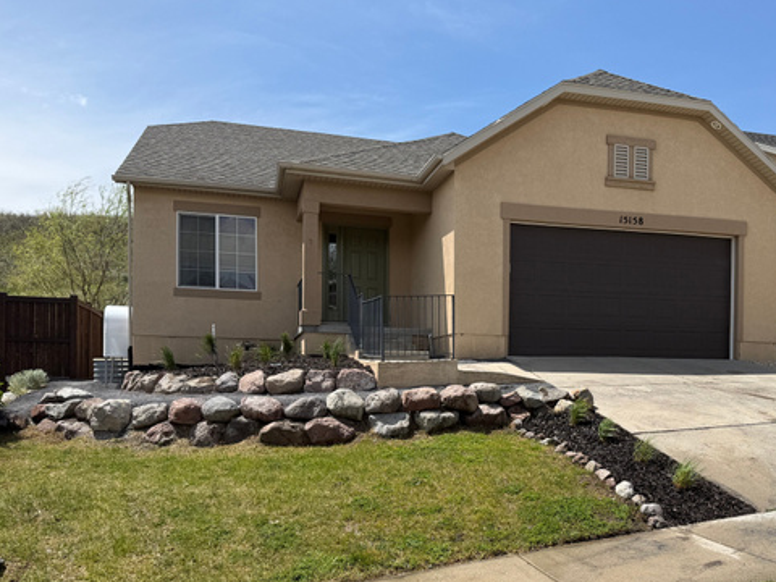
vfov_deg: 43.6
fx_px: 717
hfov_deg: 56.4
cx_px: 464
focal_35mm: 32
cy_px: 385
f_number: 1.78
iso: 80
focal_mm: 6.76
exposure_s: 1/4673
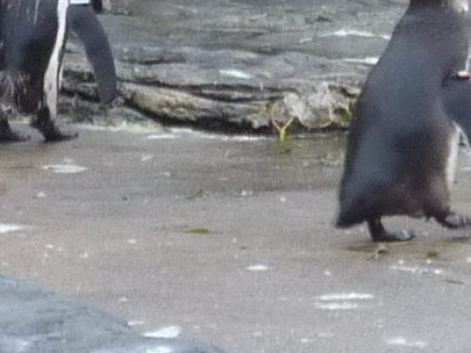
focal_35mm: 683
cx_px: 618
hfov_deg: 2.9
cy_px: -86
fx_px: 9296
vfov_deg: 2.2
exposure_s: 1/50
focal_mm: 15.8
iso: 200
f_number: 4.3
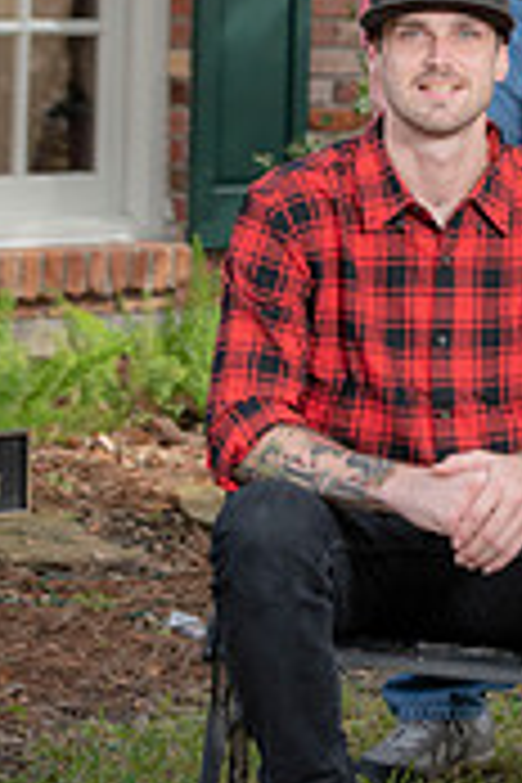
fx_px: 5067
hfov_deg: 5.9
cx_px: 666
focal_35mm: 233
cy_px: 256
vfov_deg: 8.8
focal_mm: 90
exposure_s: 1/200
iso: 320
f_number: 5
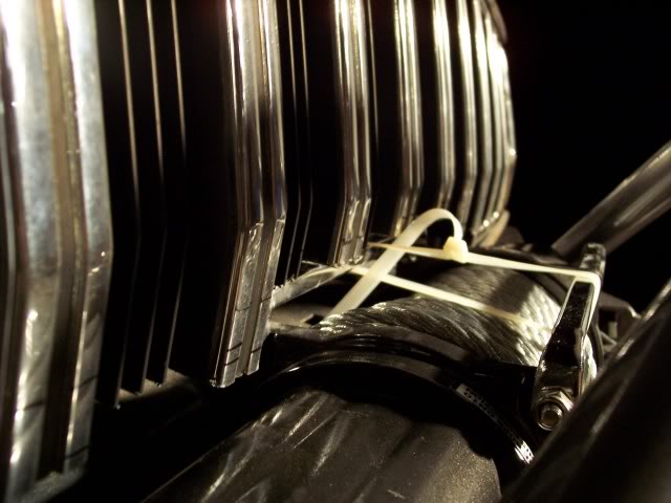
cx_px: 336
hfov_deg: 47.9
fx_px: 756
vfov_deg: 36.8
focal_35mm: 39
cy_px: 252
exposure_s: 1/8
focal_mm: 8
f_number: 3.4
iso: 200
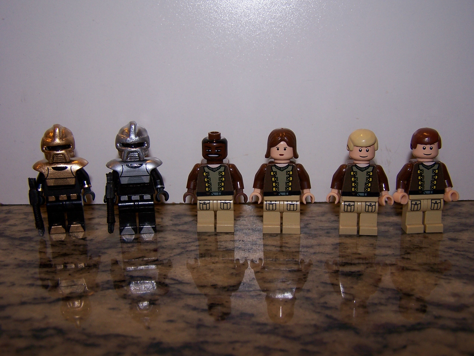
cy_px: 178
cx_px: 237
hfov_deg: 46.8
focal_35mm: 40
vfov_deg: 36.0
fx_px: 548
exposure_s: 1/60
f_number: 2.8
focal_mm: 6.7
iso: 80
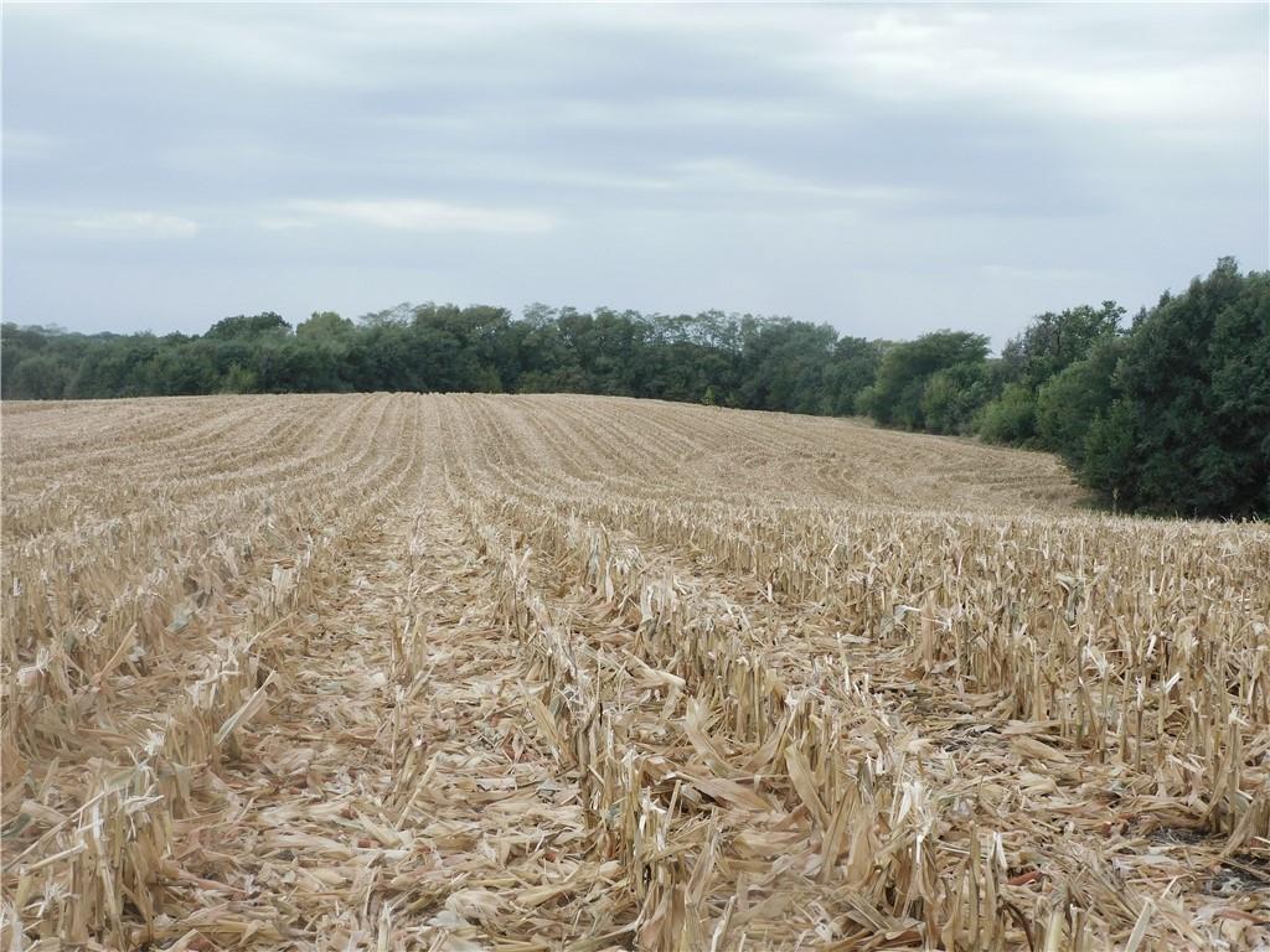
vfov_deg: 26.6
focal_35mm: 55
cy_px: 476
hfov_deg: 34.9
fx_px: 2018
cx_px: 635
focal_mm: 9.9
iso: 125
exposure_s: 1/400
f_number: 4
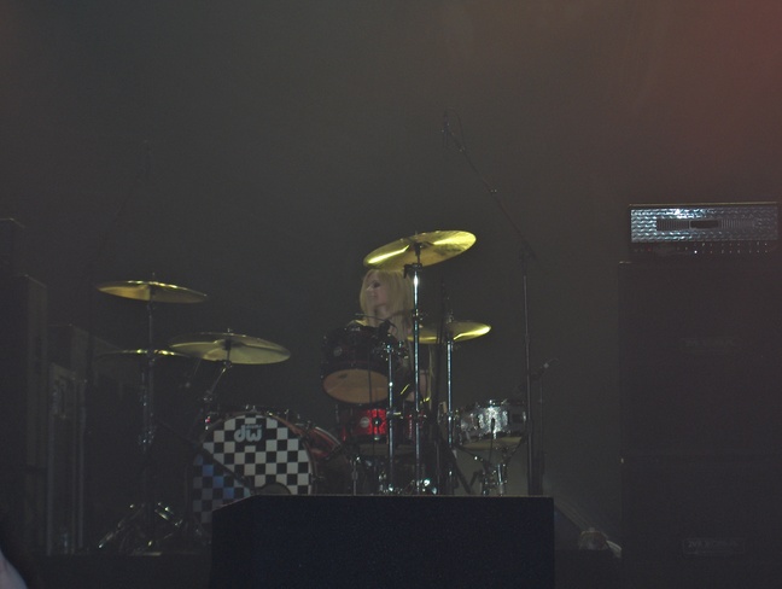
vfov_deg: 12.7
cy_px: 294
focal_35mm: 117
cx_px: 391
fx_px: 2647
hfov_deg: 16.8
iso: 100
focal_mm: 24
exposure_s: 1/125
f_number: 4.9
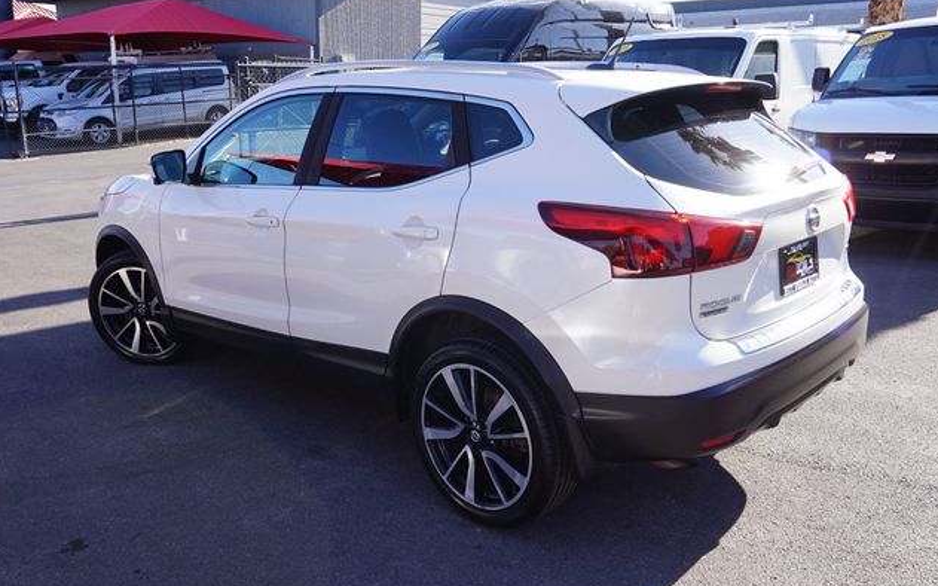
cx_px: 471
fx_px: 792
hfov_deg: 61.2
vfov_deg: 40.6
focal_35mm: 31
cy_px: 300
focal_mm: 20
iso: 100
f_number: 8
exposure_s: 1/80
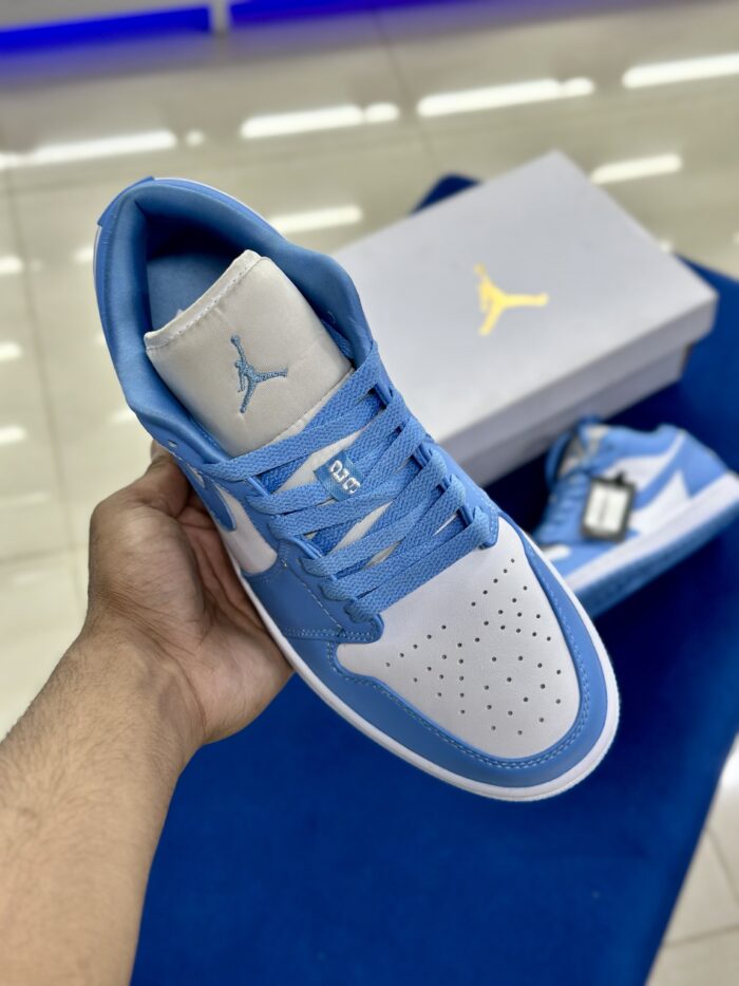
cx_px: 370
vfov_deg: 39.7
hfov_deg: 30.3
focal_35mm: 48
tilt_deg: -55.1
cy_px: 493
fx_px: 1366
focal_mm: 6.86
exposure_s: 1/111
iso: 64
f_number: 1.78
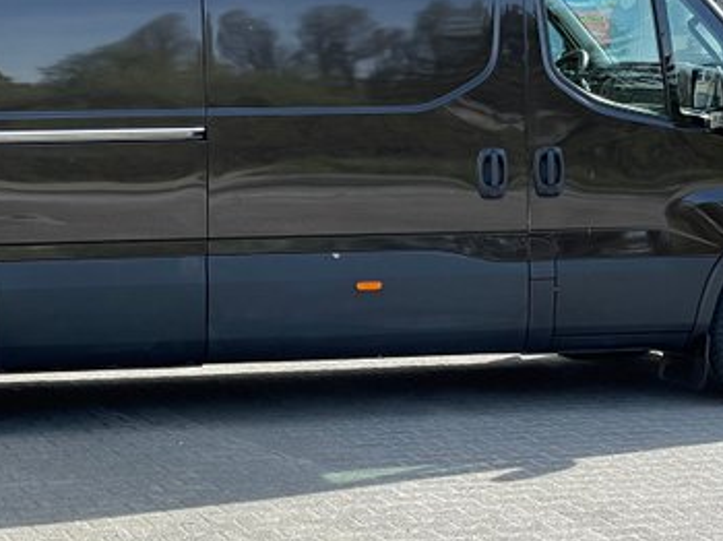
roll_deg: +1.0
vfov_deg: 12.4
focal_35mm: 119
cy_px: 206
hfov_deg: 16.4
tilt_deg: -1.6
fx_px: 2484
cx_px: 153
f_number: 2
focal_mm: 6
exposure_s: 1/545
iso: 25
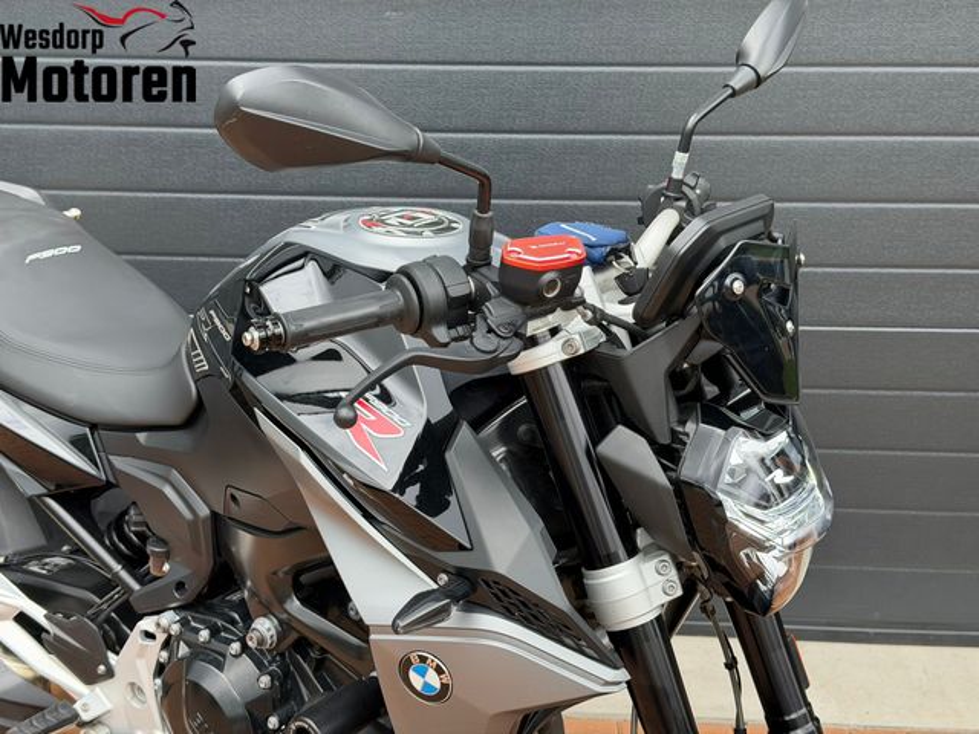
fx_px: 1358
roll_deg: +1.0
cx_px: 490
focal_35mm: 48
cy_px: 367
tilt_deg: -20.7
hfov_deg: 39.7
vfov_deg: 30.3
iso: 100
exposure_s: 1/1070
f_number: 1.78
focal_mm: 6.76
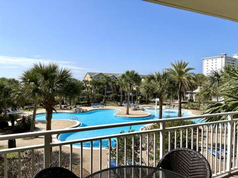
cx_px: 119
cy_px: 89
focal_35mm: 26
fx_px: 179
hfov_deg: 67.4
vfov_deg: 53.0
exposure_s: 1/6993
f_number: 1.5
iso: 50
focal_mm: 5.7
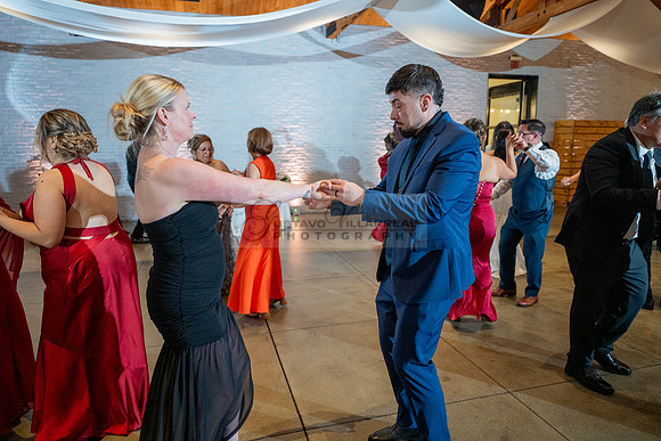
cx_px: 330
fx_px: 441
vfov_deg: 53.2
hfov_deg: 73.7
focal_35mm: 24
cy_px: 220
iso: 1600
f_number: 2.8
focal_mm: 24
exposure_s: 1/200
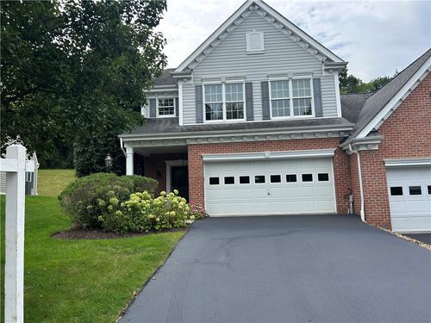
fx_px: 324
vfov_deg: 53.1
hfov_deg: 67.3
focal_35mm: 26
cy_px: 162
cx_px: 216
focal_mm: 5.7
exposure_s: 1/1698
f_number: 1.5
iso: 50
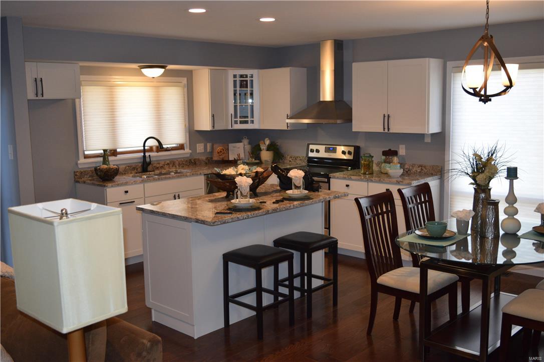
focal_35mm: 38
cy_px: 181
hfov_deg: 51.3
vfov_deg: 35.5
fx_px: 567
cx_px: 272
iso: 800
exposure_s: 1/100
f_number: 5
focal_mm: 25
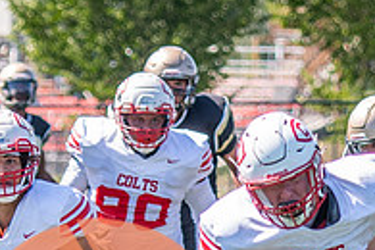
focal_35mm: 685
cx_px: 328
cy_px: 309
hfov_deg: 3.0
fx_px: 7135
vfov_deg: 2.0
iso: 160
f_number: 2.8
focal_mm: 98
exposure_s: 1/1250
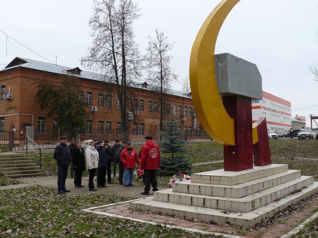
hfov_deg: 51.4
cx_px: 159
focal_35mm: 36
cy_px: 119
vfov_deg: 39.7
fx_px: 331
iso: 100
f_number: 4
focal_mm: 6
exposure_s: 1/125
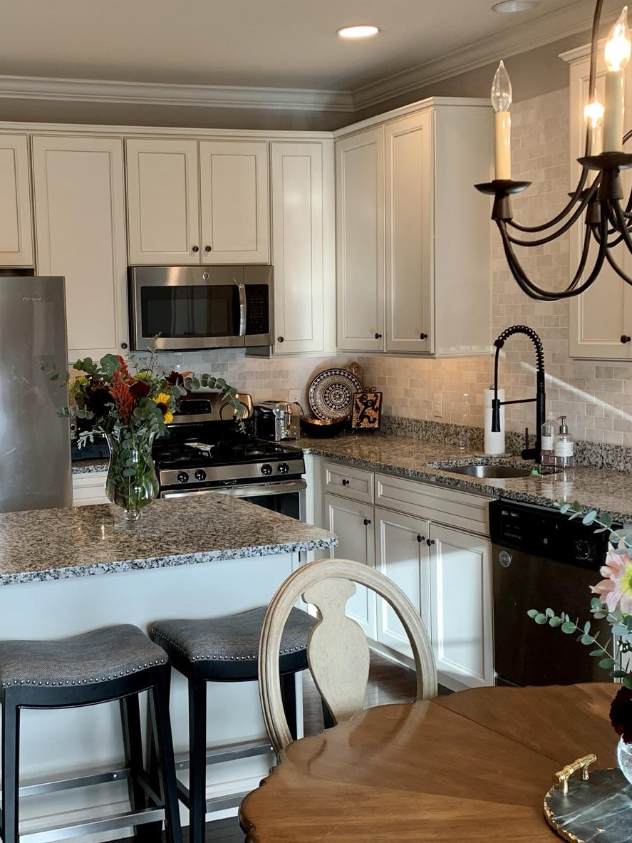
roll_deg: +1.5
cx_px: 162
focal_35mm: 45
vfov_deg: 42.1
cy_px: 422
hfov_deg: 31.6
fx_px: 1096
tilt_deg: -5.7
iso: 64
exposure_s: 1/60
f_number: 1.8
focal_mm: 4.25
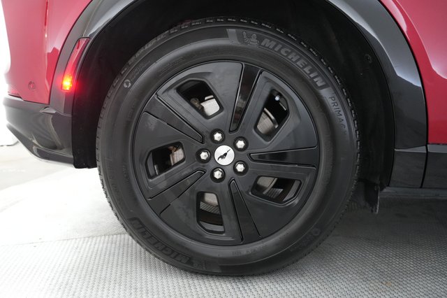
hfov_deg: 73.8
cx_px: 224
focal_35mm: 24
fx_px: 298
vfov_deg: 53.1
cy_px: 149
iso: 6400
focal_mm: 24
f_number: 2.8
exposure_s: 1/160
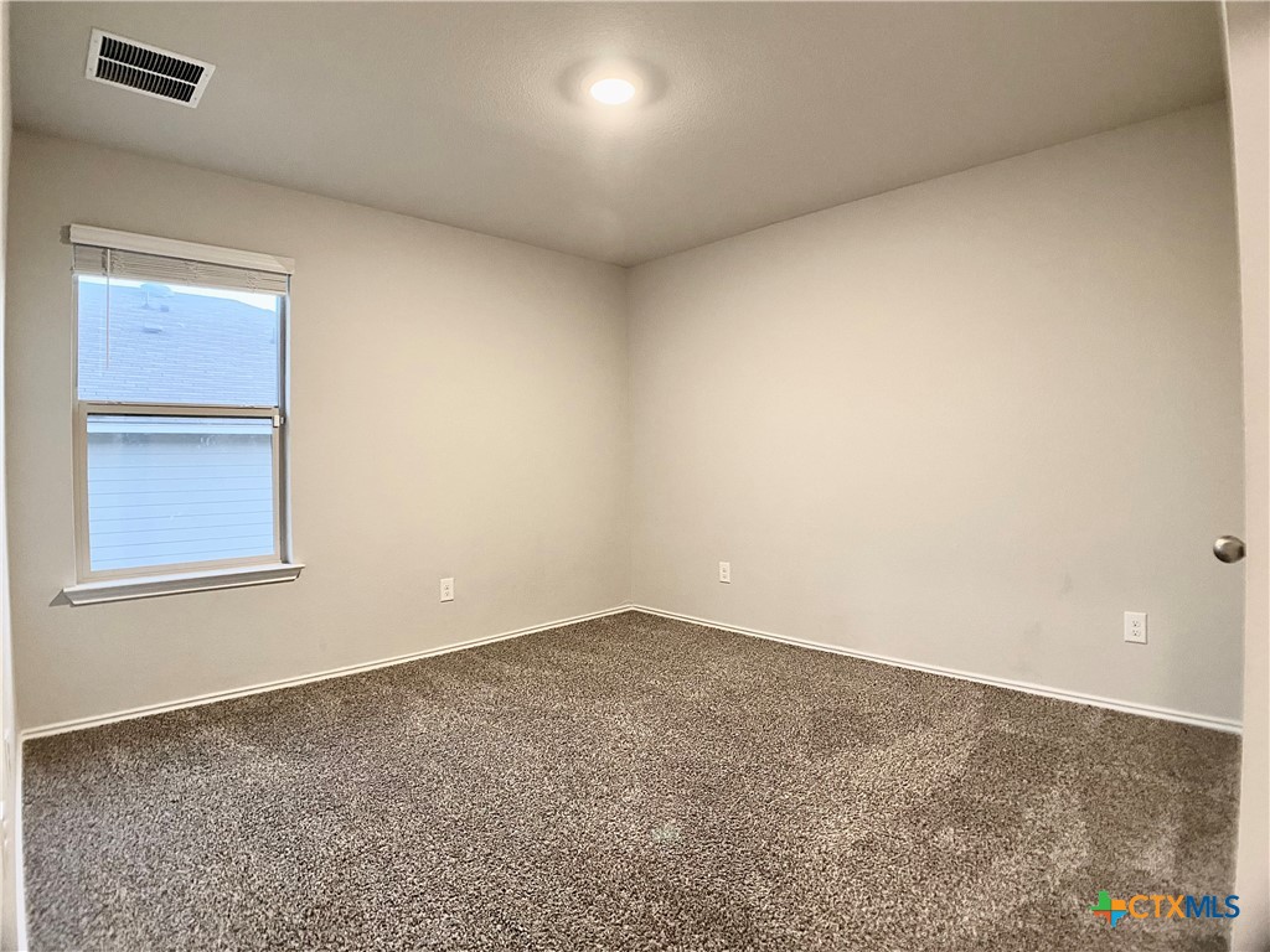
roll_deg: +1.0
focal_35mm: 26
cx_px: 635
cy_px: 476
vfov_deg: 53.1
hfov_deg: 67.3
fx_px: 954
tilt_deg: -1.0
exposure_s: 1/60
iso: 250
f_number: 1.8
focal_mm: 4.25
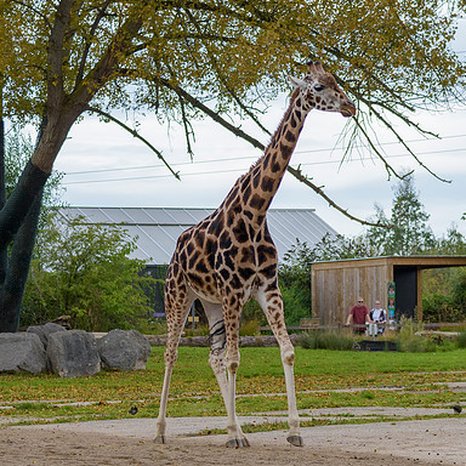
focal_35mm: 224
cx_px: 308
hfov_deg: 7.8
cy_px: 235
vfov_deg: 7.8
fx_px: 3412
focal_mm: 98
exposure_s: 1/1250
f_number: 4.8
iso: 400
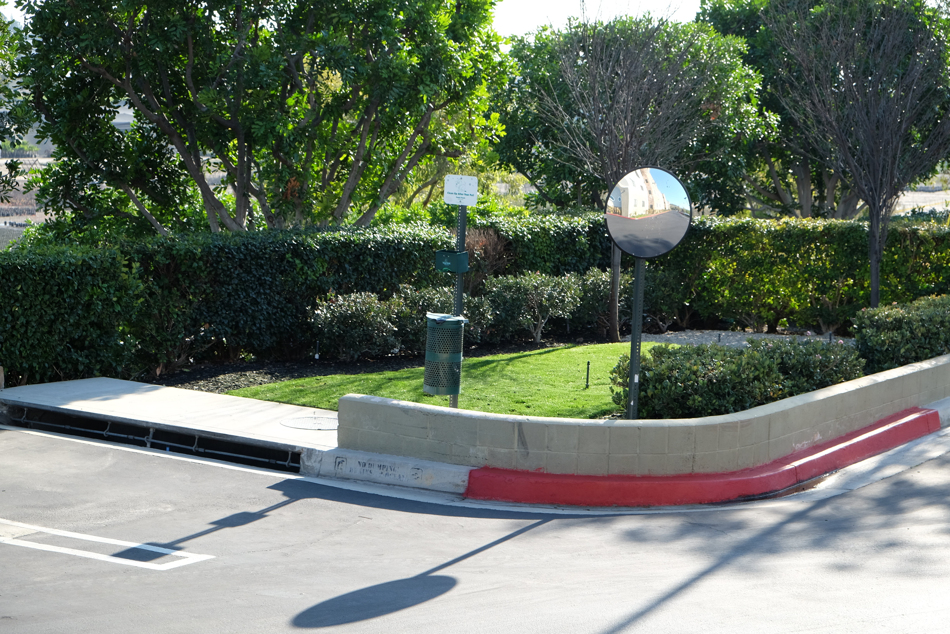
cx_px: 475
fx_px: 1926
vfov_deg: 18.7
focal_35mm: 73
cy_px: 317
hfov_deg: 27.7
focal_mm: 48.4
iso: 200
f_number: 5.6
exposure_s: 1/200
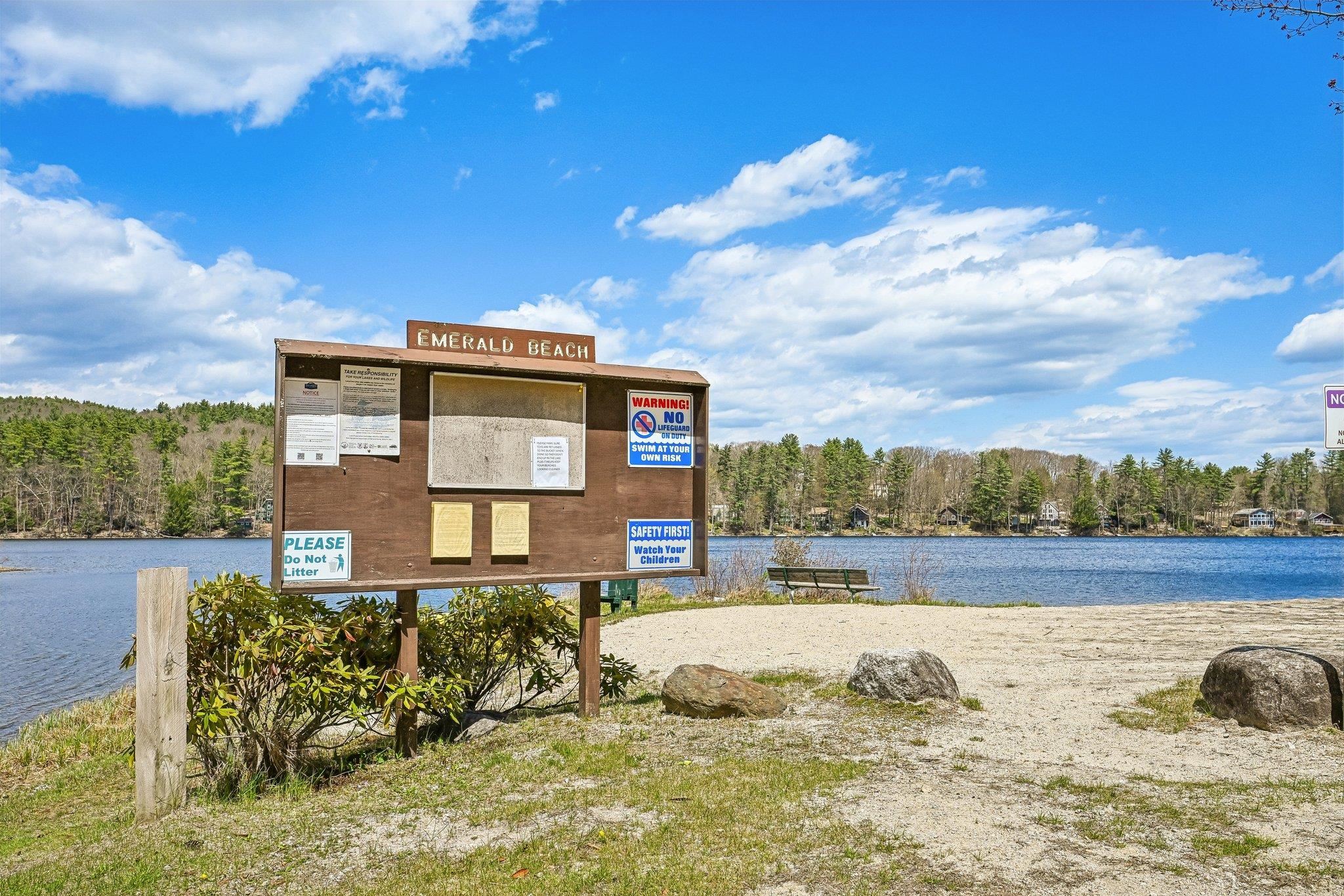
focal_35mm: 27
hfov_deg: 67.4
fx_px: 1008
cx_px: 672
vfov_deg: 47.9
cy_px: 448
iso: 400
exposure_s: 1/1600
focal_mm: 27
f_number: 8
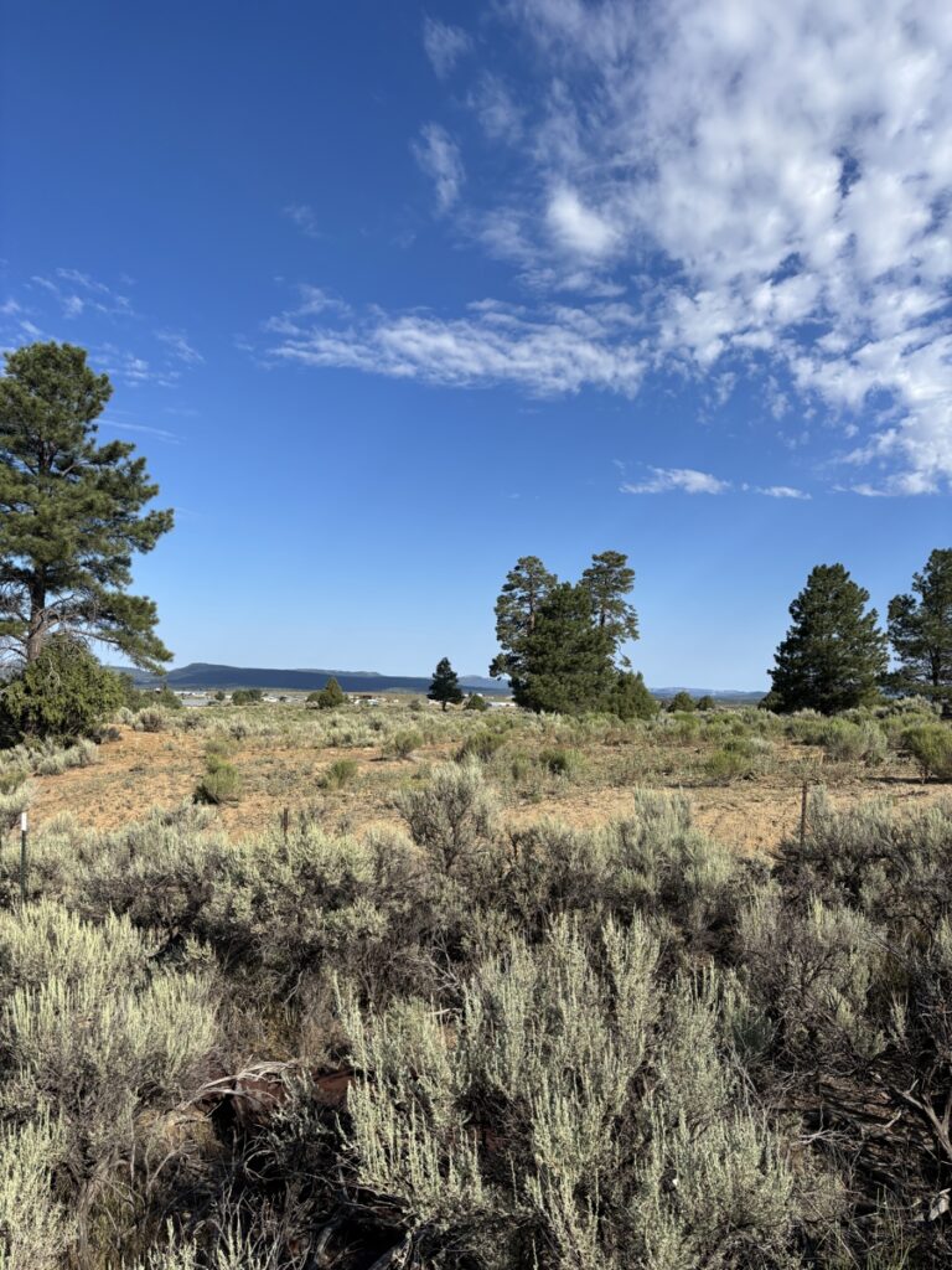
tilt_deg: +3.5
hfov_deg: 53.1
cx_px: 476
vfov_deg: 67.3
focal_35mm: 26
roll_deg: -2.2
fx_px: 953
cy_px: 635
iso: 50
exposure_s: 1/3650
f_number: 1.6
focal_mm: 5.96
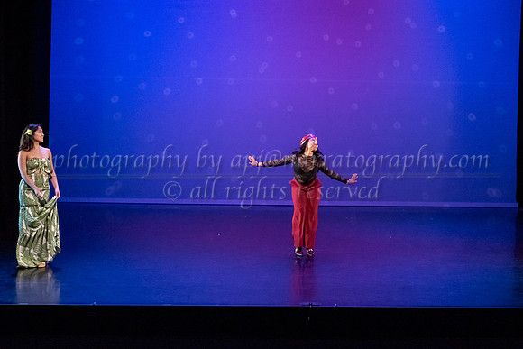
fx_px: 906
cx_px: 309
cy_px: 158
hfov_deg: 32.1
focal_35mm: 62
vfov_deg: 21.8
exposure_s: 1/400
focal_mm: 51
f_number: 5.6
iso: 4000
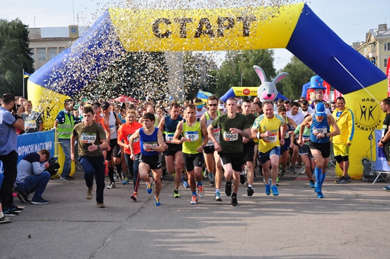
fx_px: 812
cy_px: 130
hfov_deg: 27.0
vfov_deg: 18.2
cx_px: 195
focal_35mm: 75
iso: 400
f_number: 8
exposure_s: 1/500
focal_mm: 50
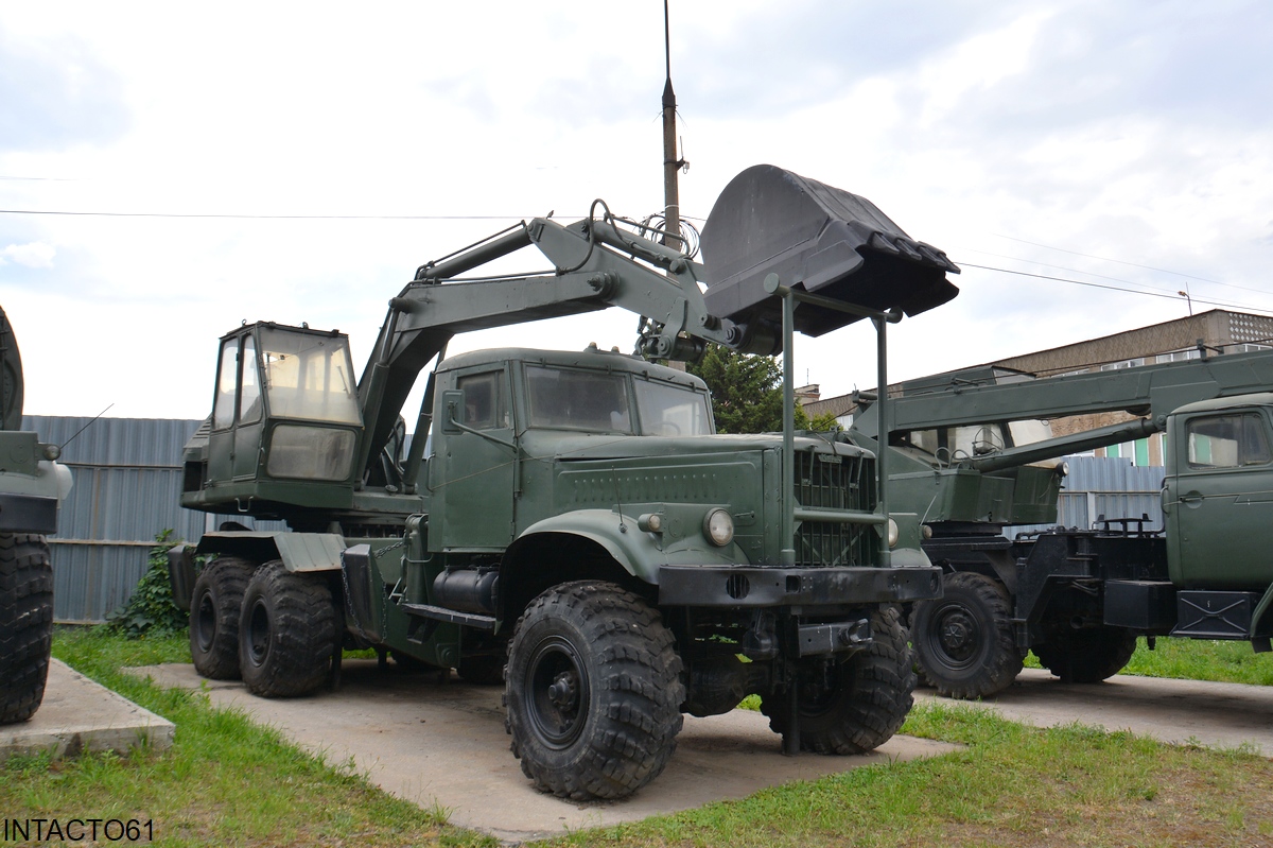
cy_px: 424
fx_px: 954
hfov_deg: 67.4
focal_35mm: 27
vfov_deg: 47.9
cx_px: 636
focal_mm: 18
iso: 110
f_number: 8
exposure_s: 1/250
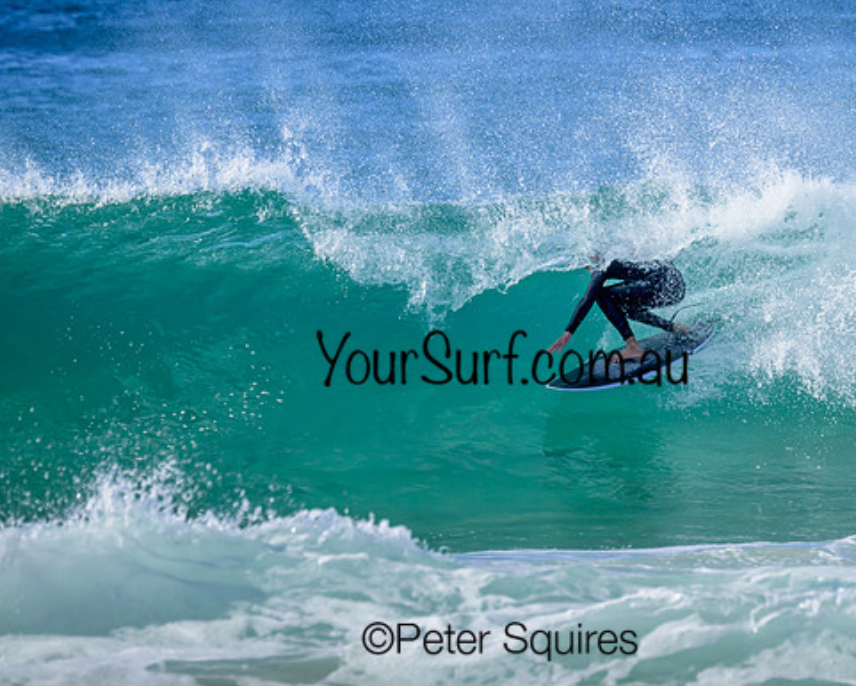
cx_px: 680
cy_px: 242
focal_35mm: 864
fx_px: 21893
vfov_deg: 1.8
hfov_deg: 2.2
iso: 450
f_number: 11
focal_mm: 560
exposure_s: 1/800
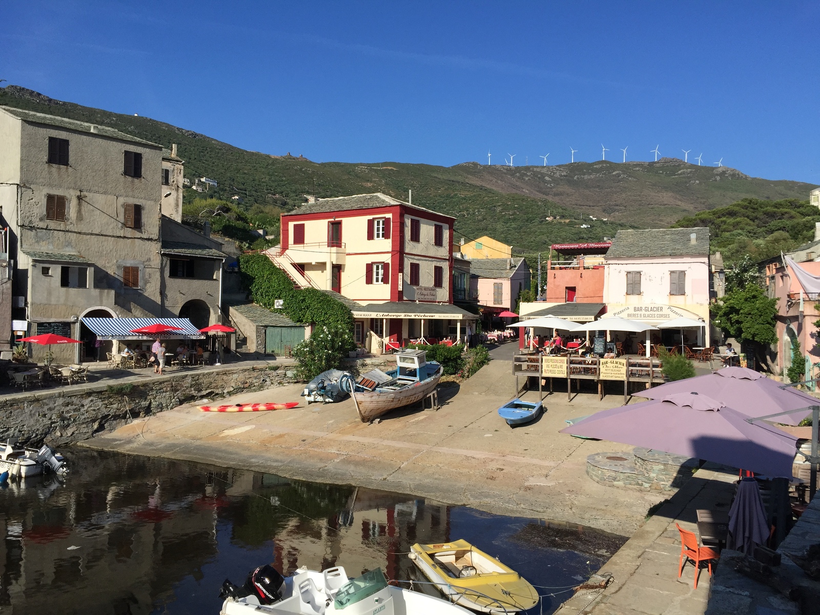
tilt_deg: +1.2
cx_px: 410
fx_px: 687
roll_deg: -1.1
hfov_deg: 61.7
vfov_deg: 48.2
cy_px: 308
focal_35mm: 29
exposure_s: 1/2639
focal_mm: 4.15
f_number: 2.2
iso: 32
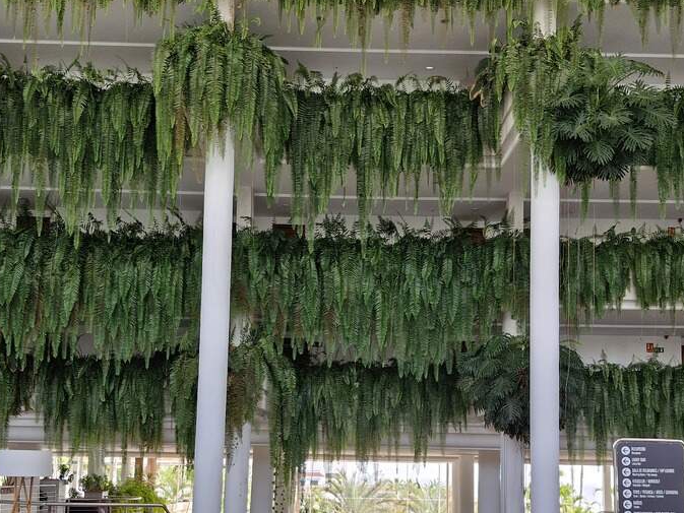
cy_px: 386
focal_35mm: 41
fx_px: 810
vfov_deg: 34.4
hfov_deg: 45.7
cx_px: 373
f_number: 1.8
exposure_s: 1/180
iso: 50
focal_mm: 5.54
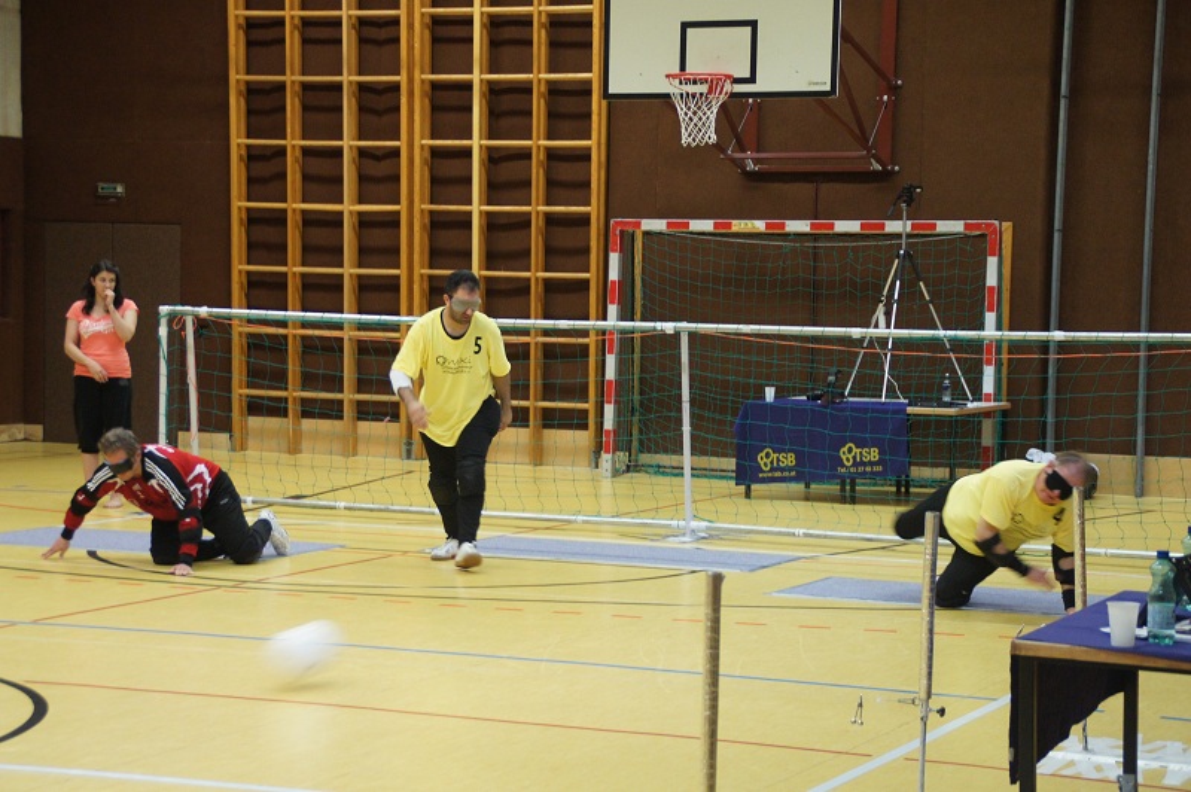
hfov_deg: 22.6
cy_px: 396
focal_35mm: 90
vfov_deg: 15.2
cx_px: 596
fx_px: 2975
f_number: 5
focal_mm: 60
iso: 1600
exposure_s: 1/40
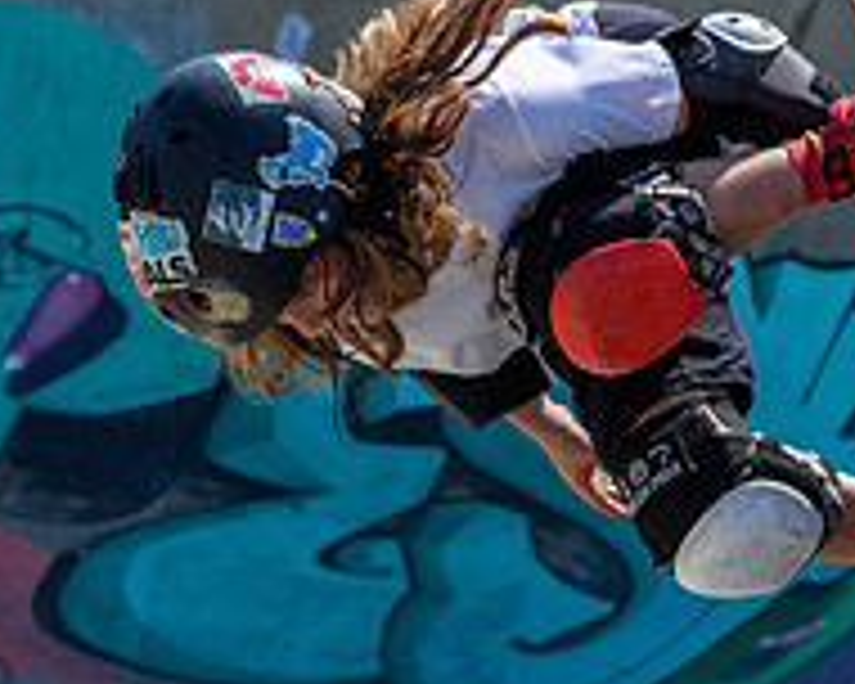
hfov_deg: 5.5
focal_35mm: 353
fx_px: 8933
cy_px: 628
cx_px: 544
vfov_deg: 4.4
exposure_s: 1/1000
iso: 200
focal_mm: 82
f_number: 8
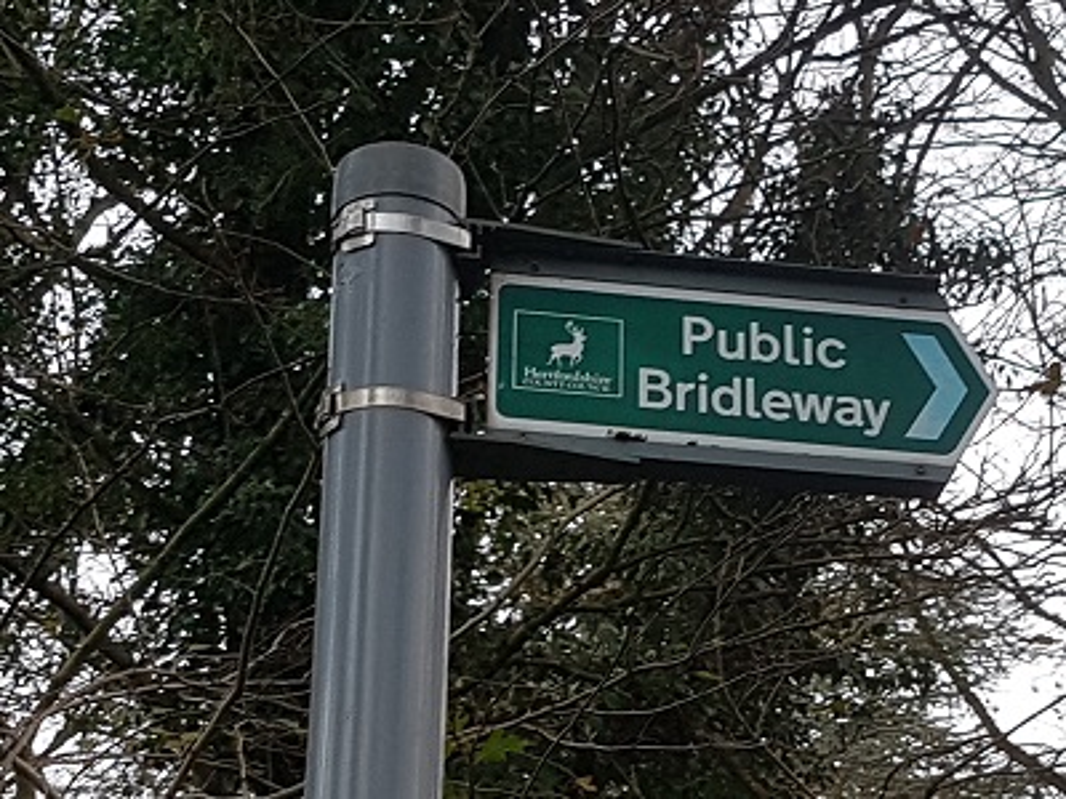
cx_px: 533
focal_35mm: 26
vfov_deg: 53.1
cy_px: 400
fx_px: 801
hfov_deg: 67.3
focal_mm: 4.2
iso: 50
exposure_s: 1/117
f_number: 1.7
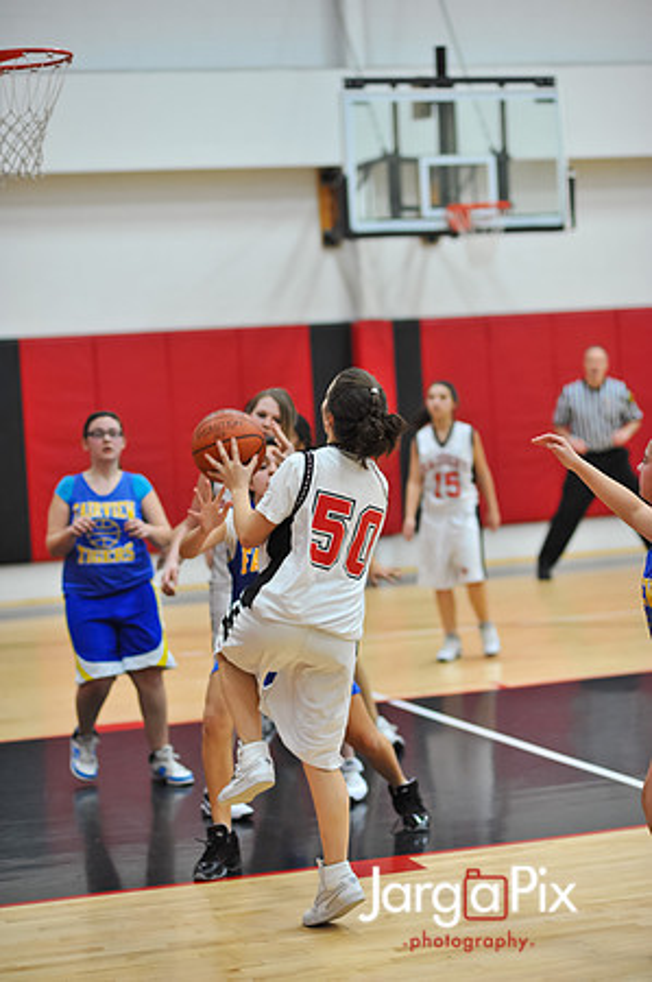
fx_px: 2314
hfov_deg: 16.0
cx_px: 326
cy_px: 491
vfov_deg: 23.9
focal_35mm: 85
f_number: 2.2
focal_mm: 85
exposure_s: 1/500
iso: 1600
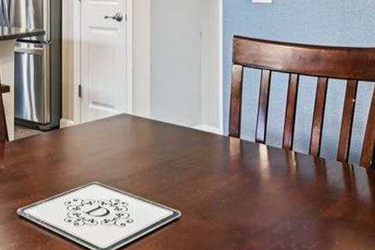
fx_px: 541
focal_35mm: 52
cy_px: -22
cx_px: 52
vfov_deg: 24.3
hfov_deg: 36.3
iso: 400
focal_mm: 14
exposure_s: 1/10
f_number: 8
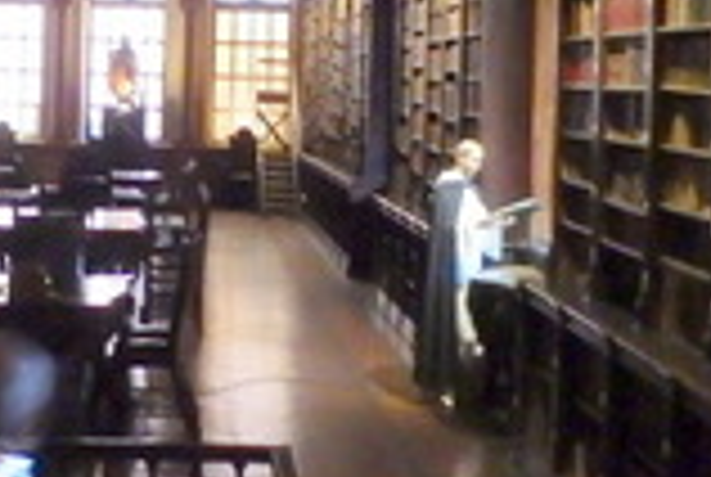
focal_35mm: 92
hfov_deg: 21.9
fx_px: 1820
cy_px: 47
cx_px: 180
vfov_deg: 14.8
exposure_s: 1/8
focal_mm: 5
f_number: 3.9
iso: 1600
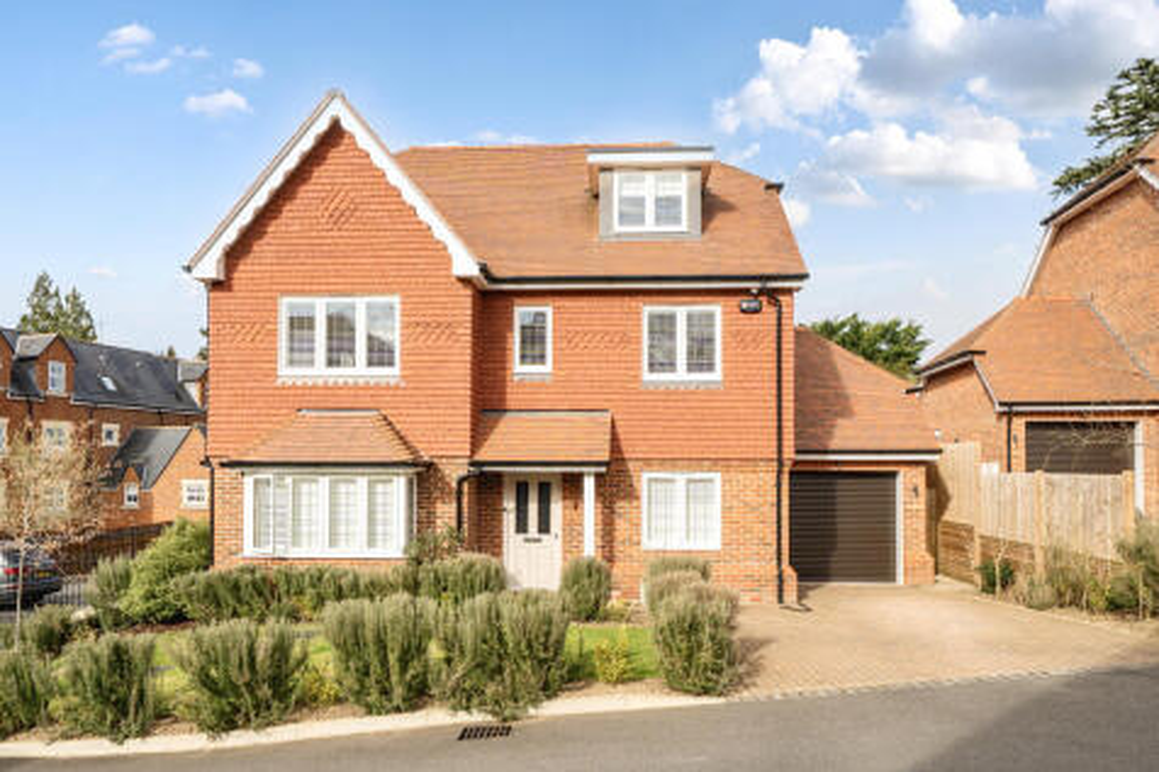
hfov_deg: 73.8
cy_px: 386
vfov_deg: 53.1
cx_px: 580
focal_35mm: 24
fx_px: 772
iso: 400
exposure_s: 1/500
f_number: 8
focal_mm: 16
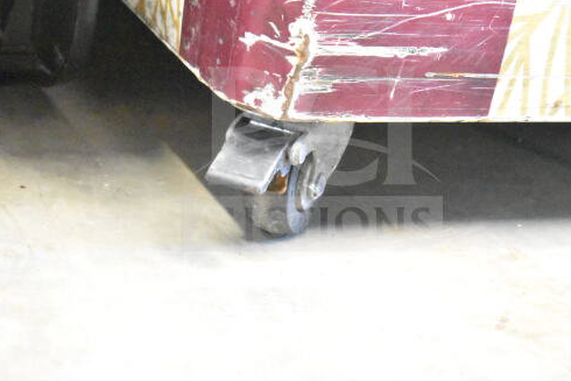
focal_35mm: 103
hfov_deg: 19.9
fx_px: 1628
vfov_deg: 13.3
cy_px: 159
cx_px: 311
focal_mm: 55
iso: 25600
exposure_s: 1/60
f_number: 5.6
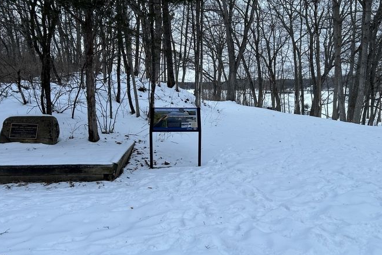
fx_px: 350
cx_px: 217
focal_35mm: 33
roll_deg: -0.7
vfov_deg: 39.9
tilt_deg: -5.1
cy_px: 125
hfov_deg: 57.0
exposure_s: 1/121
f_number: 1.5
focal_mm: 5.7
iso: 64
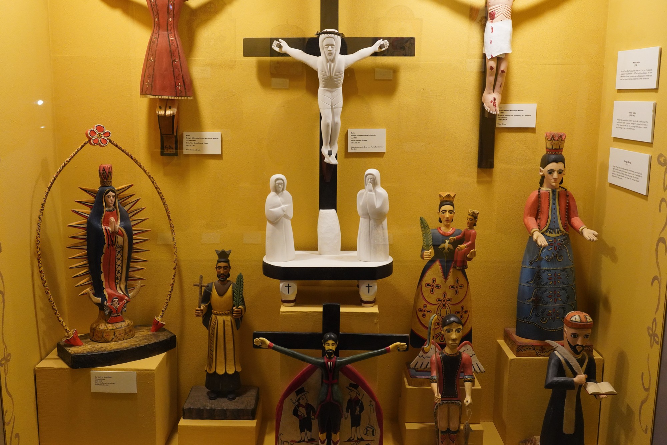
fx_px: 723
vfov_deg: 34.2
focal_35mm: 39
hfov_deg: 49.5
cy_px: 222
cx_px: 334
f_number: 9
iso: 6400
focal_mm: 39
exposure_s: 1/100
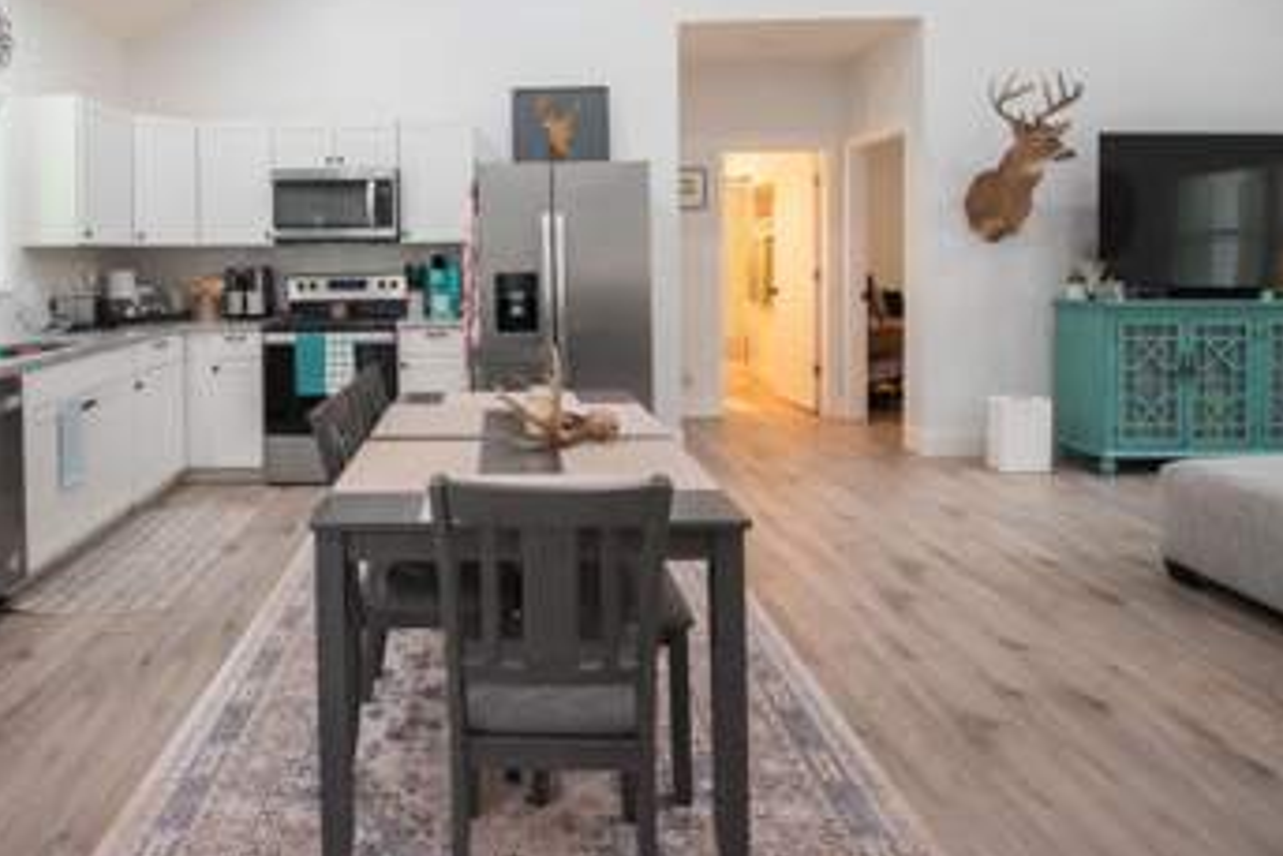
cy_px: 277
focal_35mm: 21
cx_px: 460
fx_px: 749
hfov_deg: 79.3
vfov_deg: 58.0
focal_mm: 10
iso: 1250
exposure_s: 1/125
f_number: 4
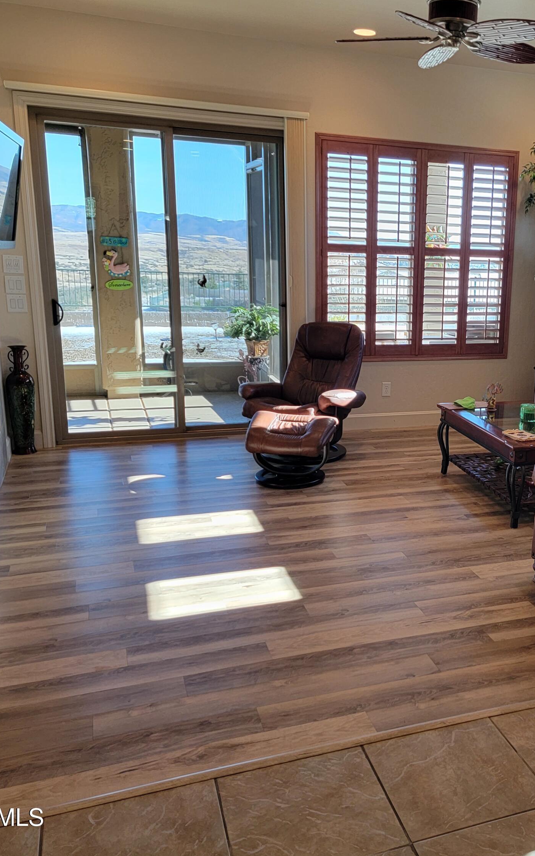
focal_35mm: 34
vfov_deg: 56.7
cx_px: 417
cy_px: 428
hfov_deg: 36.2
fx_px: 793
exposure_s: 1/120
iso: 200
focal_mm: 6.7
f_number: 1.8
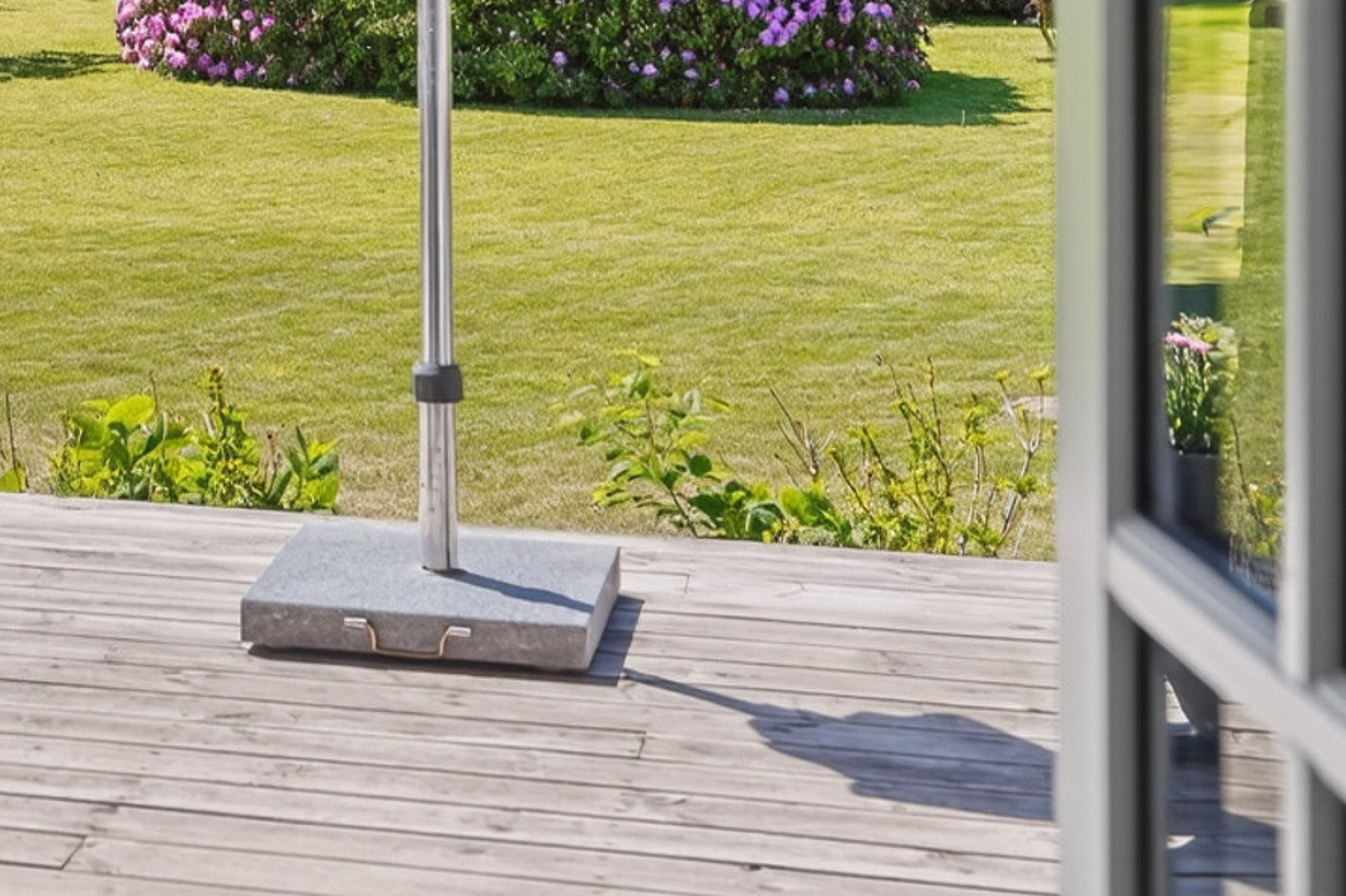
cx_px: -91
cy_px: -193
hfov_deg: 21.8
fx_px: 3326
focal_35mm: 89
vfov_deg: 14.8
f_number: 3.5
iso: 400
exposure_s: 1/320
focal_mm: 31
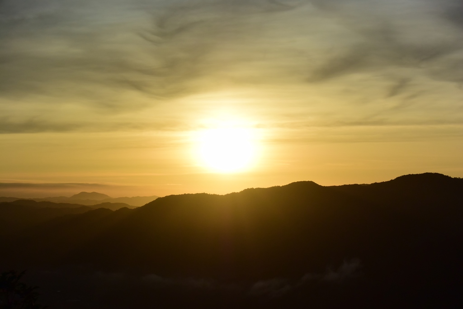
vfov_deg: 16.9
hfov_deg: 25.1
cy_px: 154
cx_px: 232
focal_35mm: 81
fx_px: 1042
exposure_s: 1/800
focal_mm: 30
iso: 160
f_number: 8
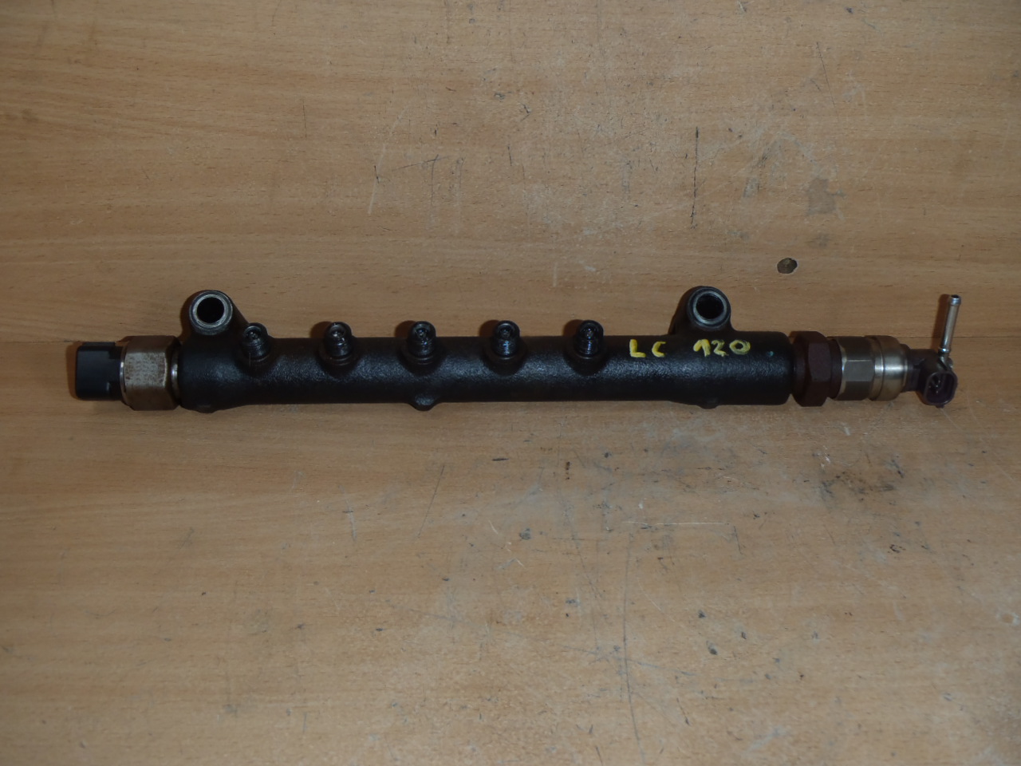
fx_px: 1121
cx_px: 510
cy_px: 383
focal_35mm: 38
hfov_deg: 49.0
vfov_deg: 37.7
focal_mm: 6.83
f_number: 4.6
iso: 100
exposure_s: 1/40
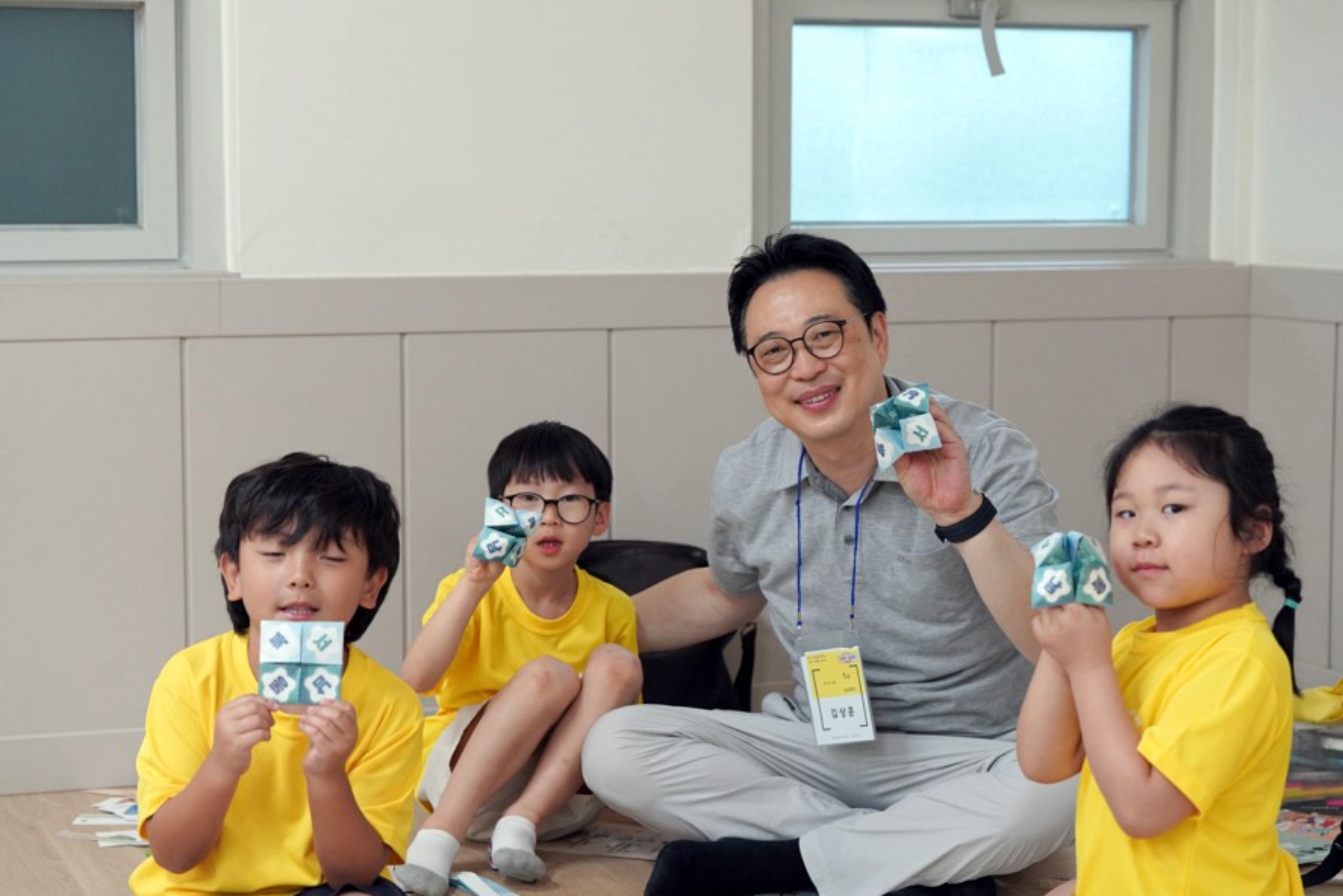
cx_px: 680
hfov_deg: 28.4
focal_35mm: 71
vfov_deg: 19.2
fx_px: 2649
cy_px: 453
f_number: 4
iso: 2500
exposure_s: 1/160
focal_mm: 70
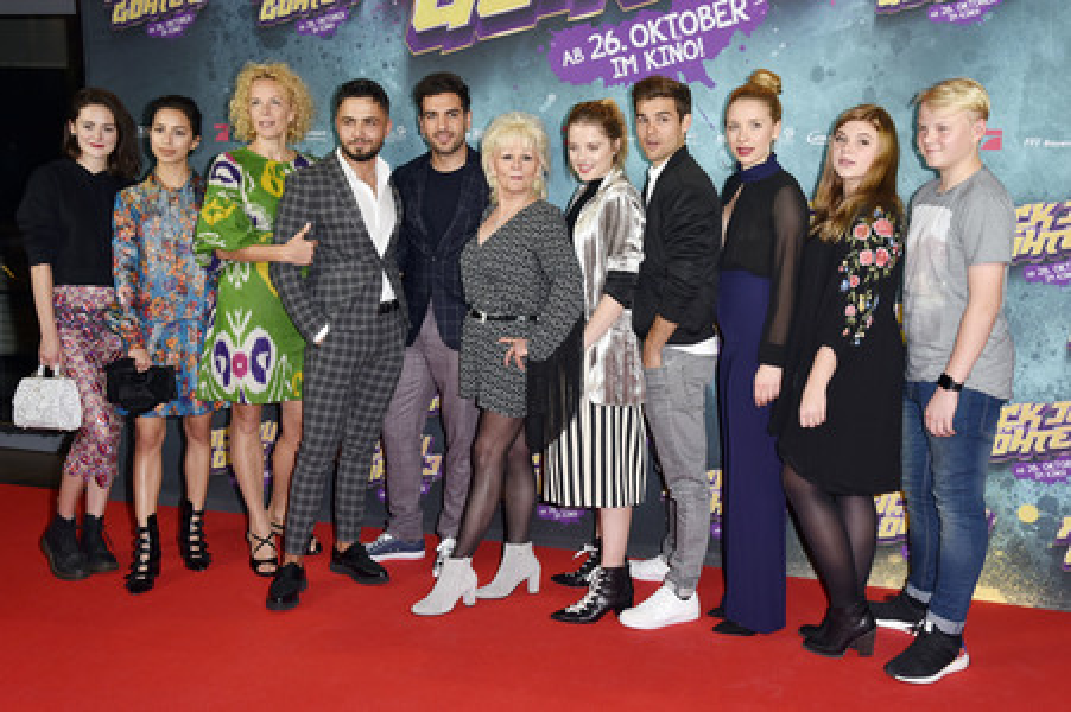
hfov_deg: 54.5
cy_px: 356
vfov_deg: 37.8
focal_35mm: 35
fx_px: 1040
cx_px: 536
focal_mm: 35
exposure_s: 1/200
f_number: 5.6
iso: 800
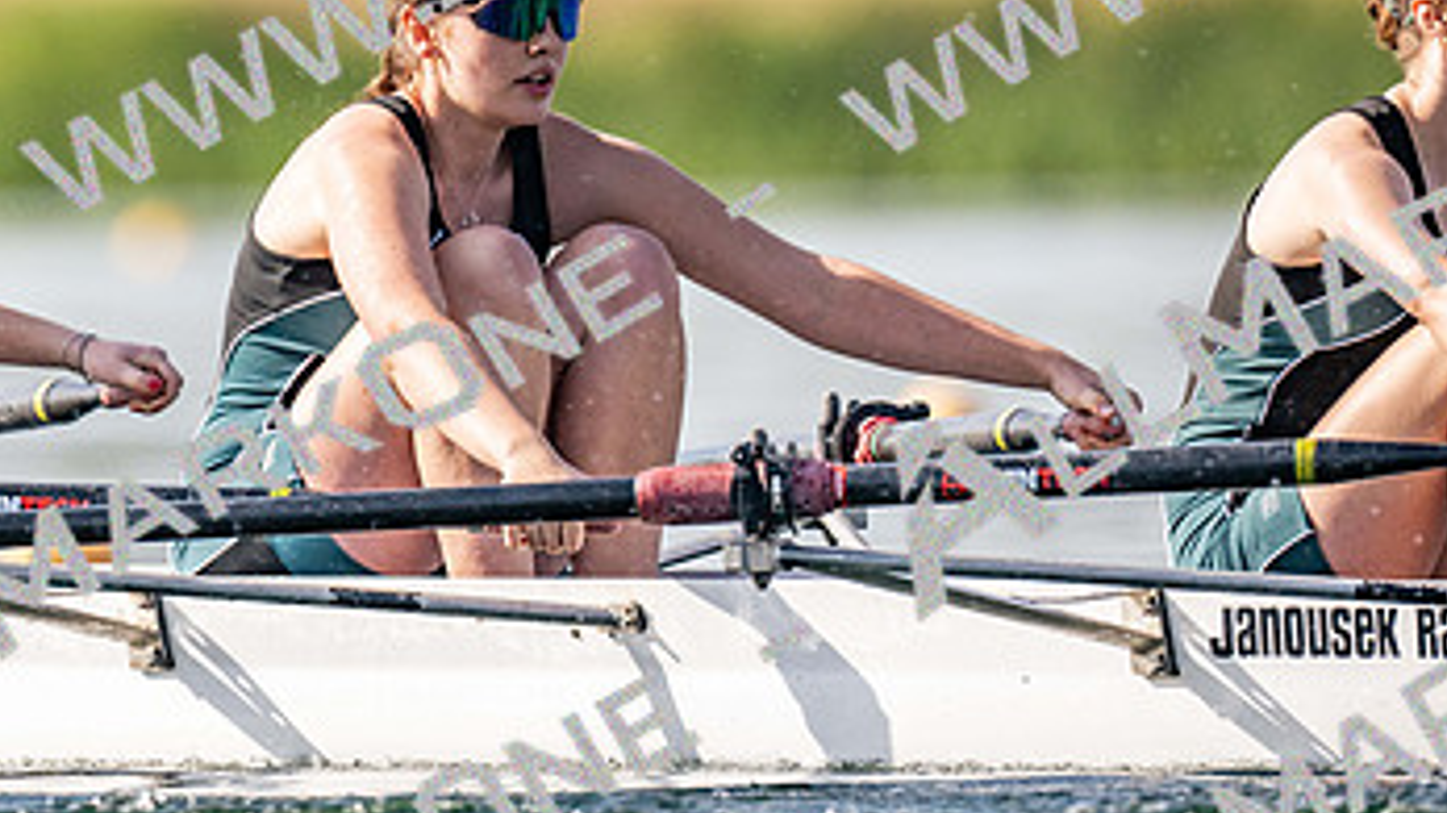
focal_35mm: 1051
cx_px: 538
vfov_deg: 1.2
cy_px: 223
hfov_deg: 2.1
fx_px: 40316
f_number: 5.6
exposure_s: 1/2500
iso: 280
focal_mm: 600
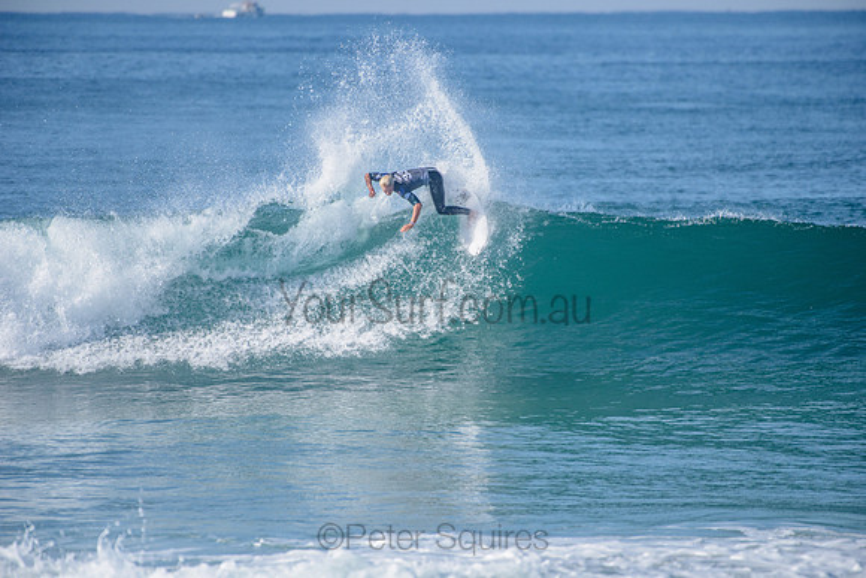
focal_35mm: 500
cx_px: 433
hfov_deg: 4.1
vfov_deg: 2.8
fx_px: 12030
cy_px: 289
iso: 280
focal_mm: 500
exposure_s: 1/2500
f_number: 5.6
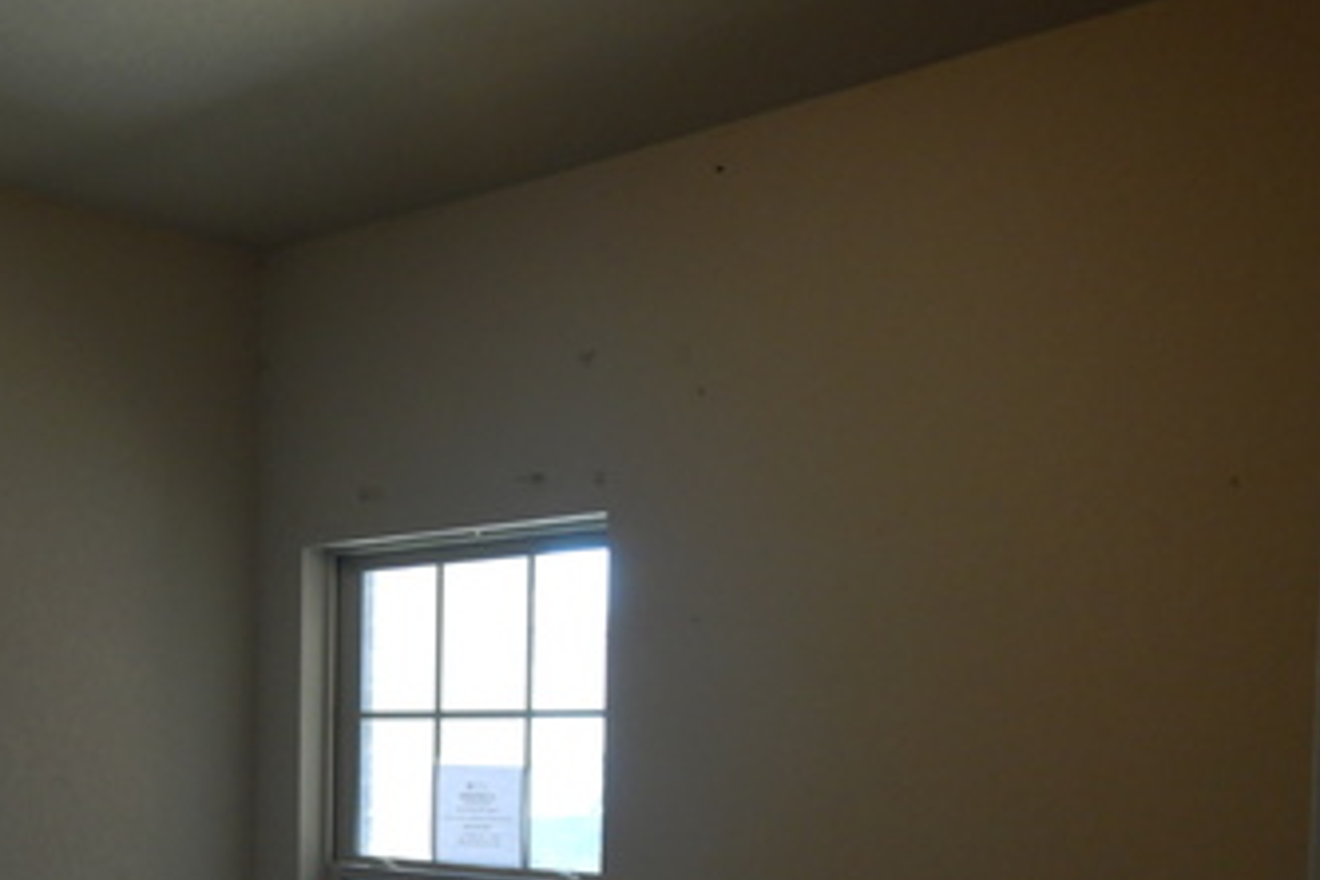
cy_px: 844
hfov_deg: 39.8
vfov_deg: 26.8
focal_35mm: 48
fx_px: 1760
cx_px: 305
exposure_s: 1/50
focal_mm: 4.3
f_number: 2.8
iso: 125
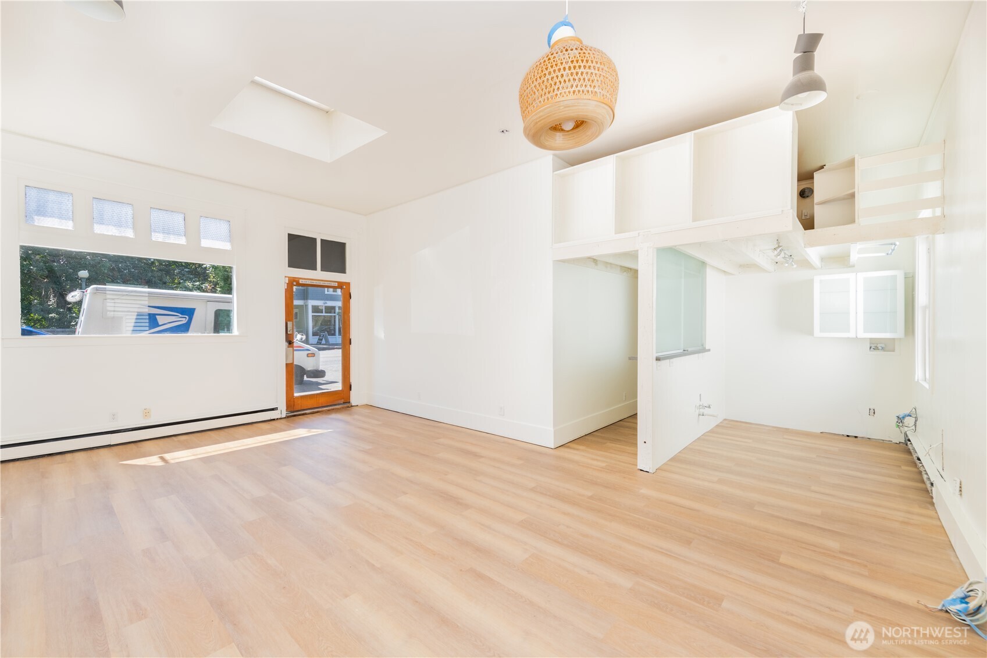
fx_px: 384
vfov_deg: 81.2
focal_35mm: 14
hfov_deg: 104.3
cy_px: 329
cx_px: 494
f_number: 8
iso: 400
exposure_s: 1/1000
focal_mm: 14
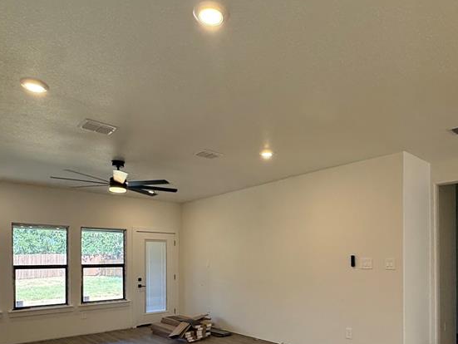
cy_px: 259
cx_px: 259
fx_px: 344
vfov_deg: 50.8
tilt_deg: +1.1
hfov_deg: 67.0
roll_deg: +0.5
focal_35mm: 26
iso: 125
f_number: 2.2
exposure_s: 1/120
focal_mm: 2.22
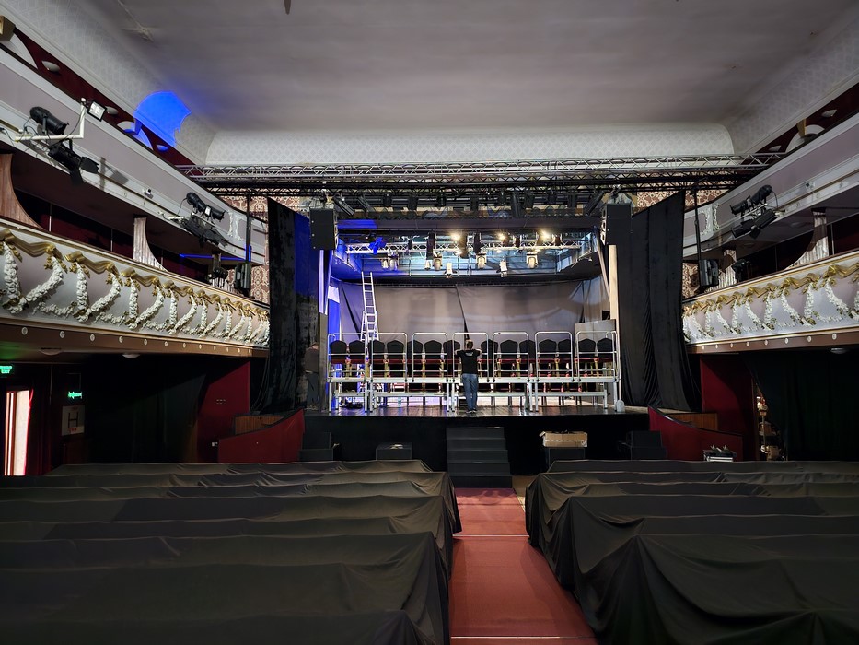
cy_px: 322
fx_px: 571
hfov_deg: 73.9
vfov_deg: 58.9
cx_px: 430
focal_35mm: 23
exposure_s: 1/16.7
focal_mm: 6.3
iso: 1250
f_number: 1.7
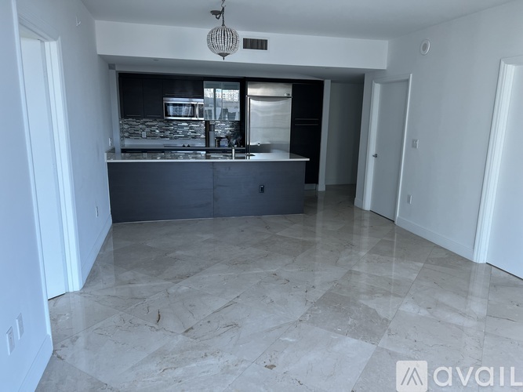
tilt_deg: -11.4
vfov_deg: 53.0
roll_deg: -0.1
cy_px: 196
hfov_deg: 67.3
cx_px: 262
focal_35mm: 26
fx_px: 393
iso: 100
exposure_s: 1/120
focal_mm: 5.7
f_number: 1.5
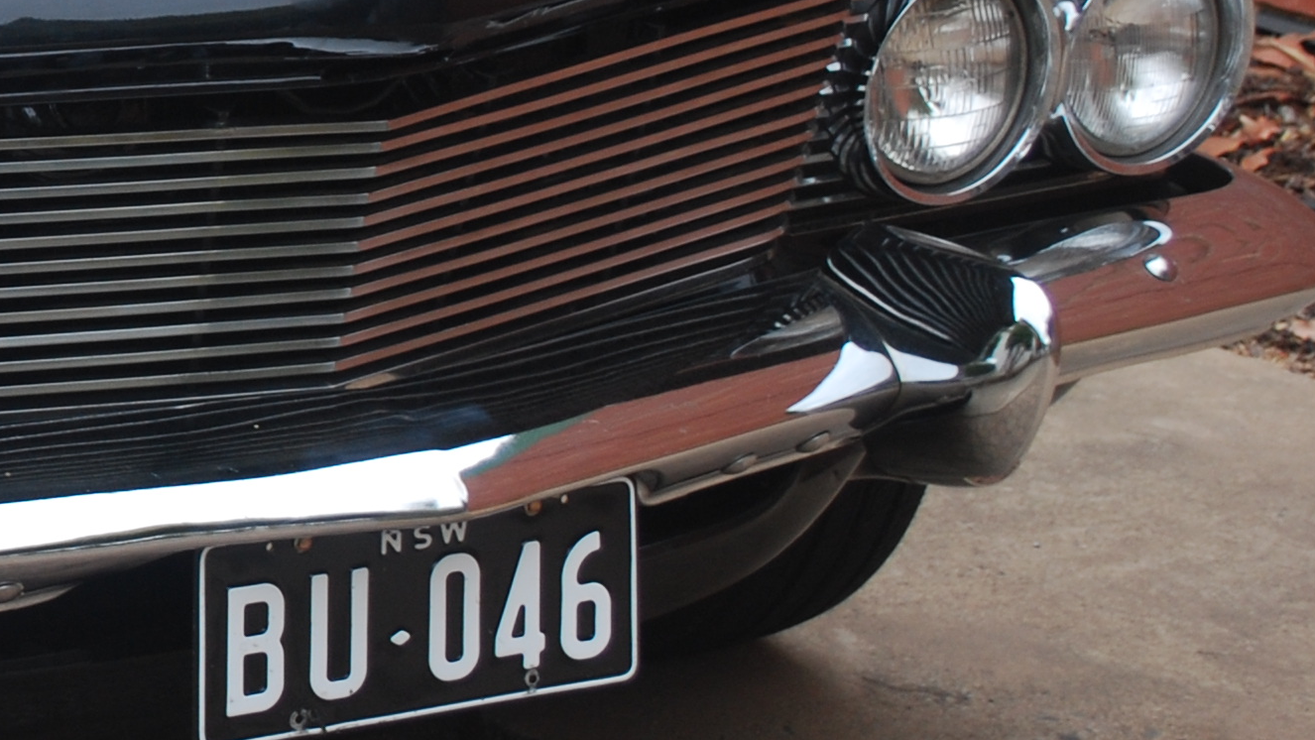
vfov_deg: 8.2
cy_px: -84
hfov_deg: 13.9
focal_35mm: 147
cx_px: -552
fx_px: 5126
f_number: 5
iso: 200
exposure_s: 1/100
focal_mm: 32
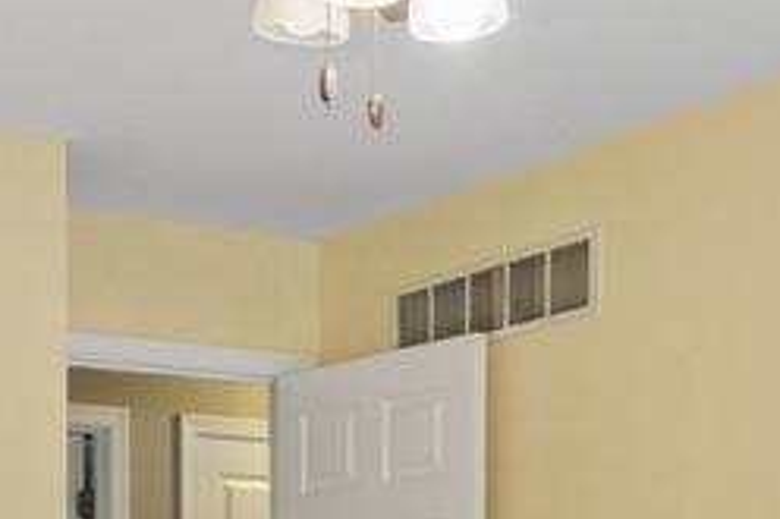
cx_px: 299
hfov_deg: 21.2
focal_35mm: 96
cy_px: 799
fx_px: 2077
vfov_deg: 13.4
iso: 400
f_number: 8
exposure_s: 1/25
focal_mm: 11
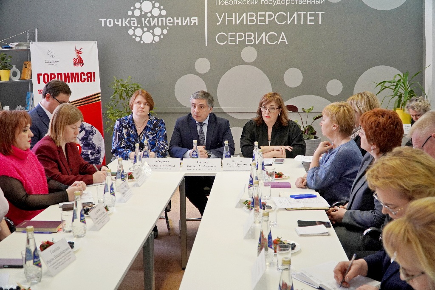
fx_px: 471
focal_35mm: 39
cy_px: 145
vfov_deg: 34.2
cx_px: 218
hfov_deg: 49.5
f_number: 4
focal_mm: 26
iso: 1000
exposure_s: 1/160
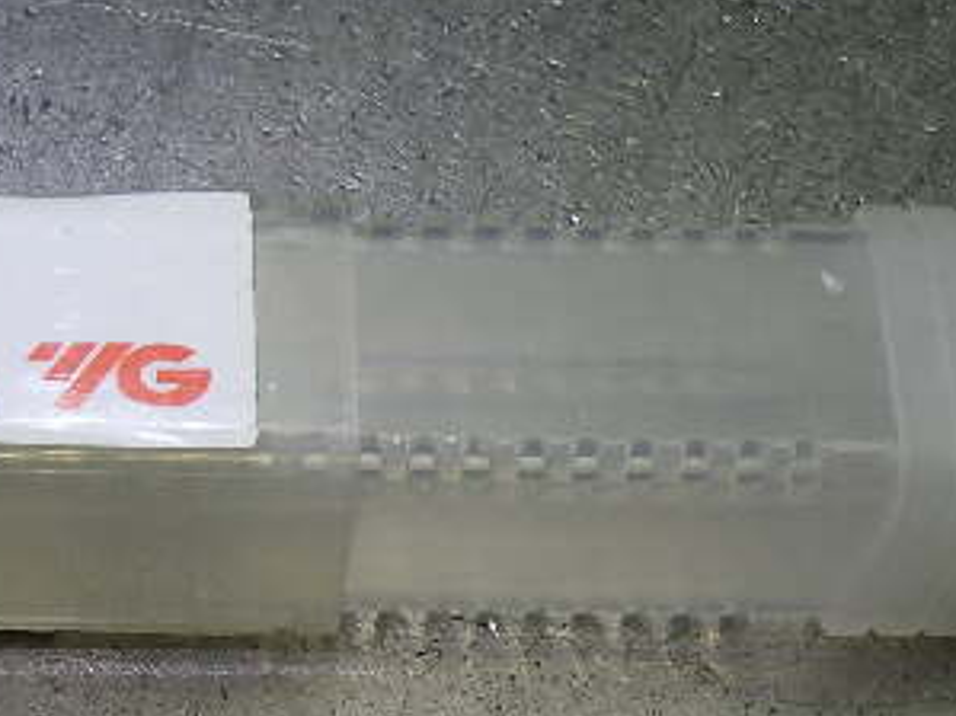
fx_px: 2512
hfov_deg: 21.1
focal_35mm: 91
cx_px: 106
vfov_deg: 16.1
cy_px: 611
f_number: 3.8
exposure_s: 1/160
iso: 125
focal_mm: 6.1
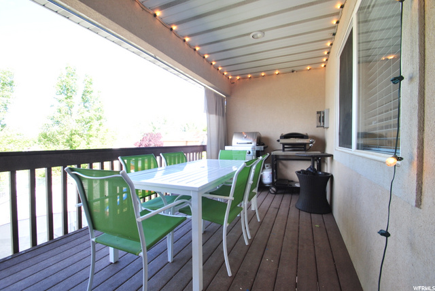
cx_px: 218
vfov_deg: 77.4
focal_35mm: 15
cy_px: 146
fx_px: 181
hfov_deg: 100.3
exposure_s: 1/60
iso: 200
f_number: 7.1
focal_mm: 10
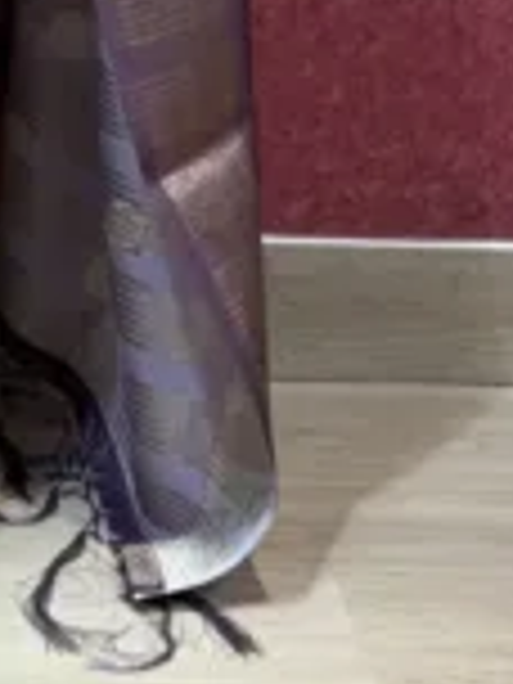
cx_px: -234
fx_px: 3043
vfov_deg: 11.8
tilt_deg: -6.1
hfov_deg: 9.4
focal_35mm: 154
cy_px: -560
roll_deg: -0.8
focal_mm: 5.96
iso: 32
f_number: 1.6
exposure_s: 1/122
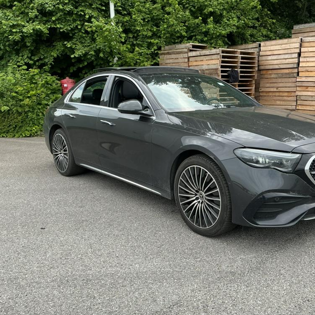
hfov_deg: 46.3
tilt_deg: -9.4
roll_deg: +3.1
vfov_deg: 47.2
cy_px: 157
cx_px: 215
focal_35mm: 35
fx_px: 360
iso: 25
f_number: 1.8
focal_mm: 3
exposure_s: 1/574
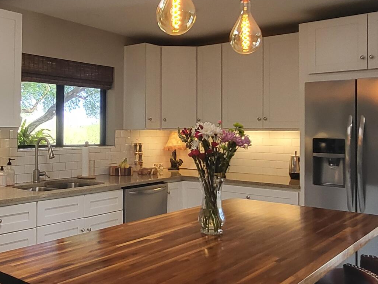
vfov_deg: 37.6
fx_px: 415
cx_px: 137
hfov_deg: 48.4
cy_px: 115
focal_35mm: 38
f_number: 2.2
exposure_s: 1/60
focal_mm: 1.74
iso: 160
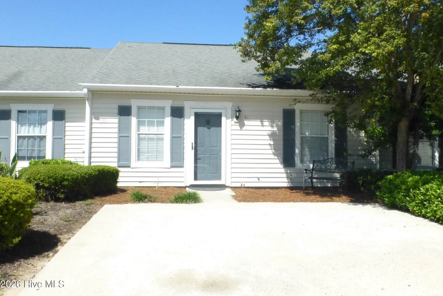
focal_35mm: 32
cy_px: 129
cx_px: 219
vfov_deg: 41.0
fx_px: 394
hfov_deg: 58.7
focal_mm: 5.4
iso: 800
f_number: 6.3
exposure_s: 1/2000
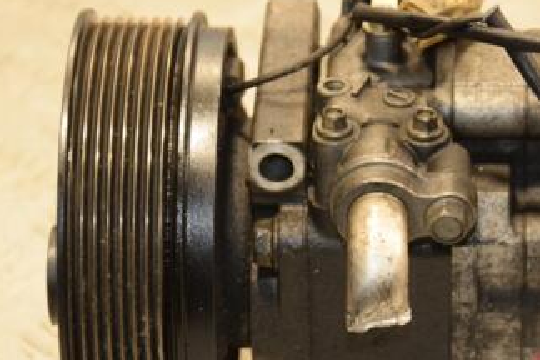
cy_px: 245
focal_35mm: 222
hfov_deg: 9.3
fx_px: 3330
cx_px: 357
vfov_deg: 6.2
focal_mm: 80
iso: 800
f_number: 5.3
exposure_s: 1/100
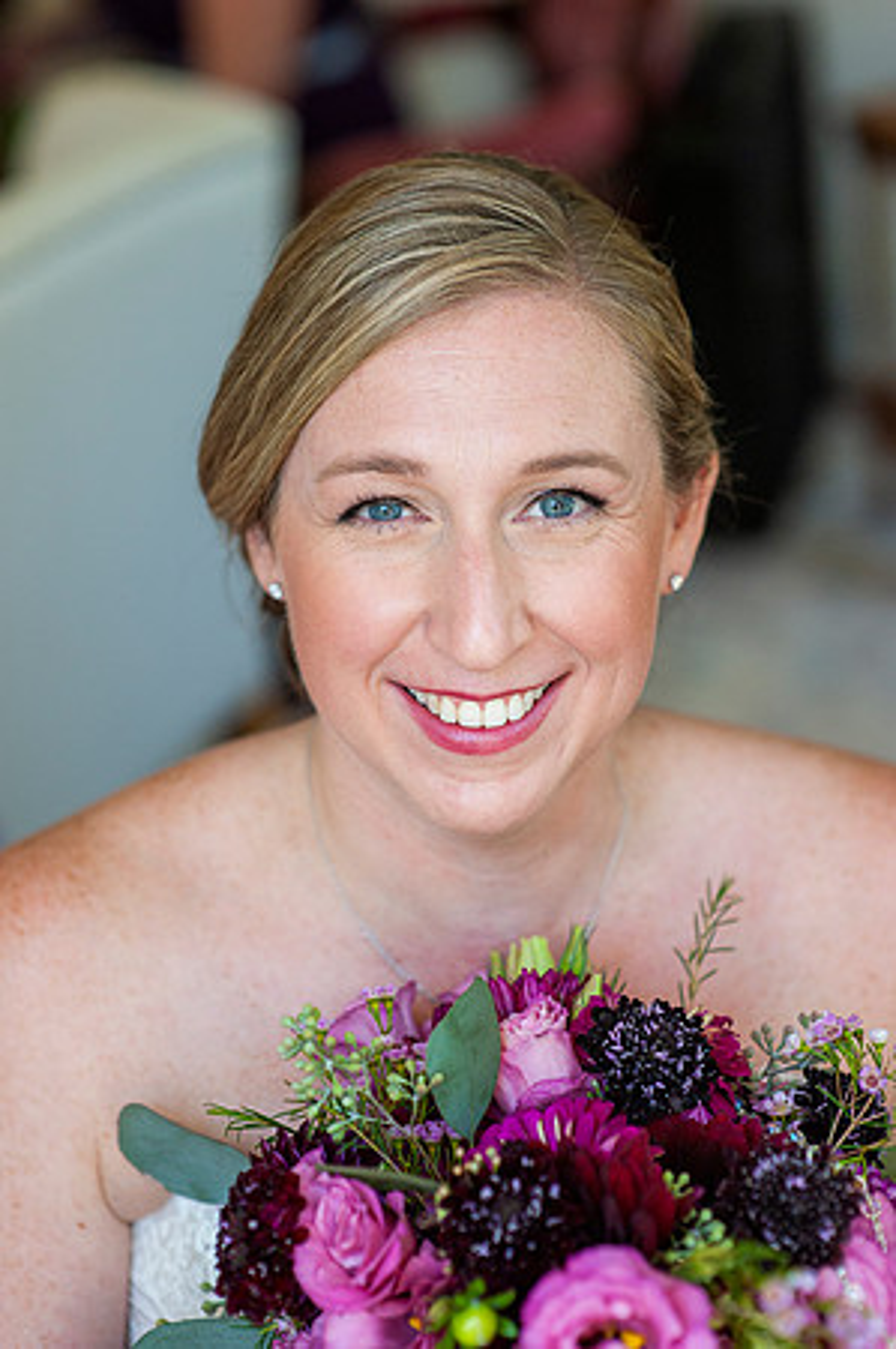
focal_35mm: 85
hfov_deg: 16.0
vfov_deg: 23.9
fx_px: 3180
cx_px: 448
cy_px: 674
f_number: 2.8
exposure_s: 1/500
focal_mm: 85
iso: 640
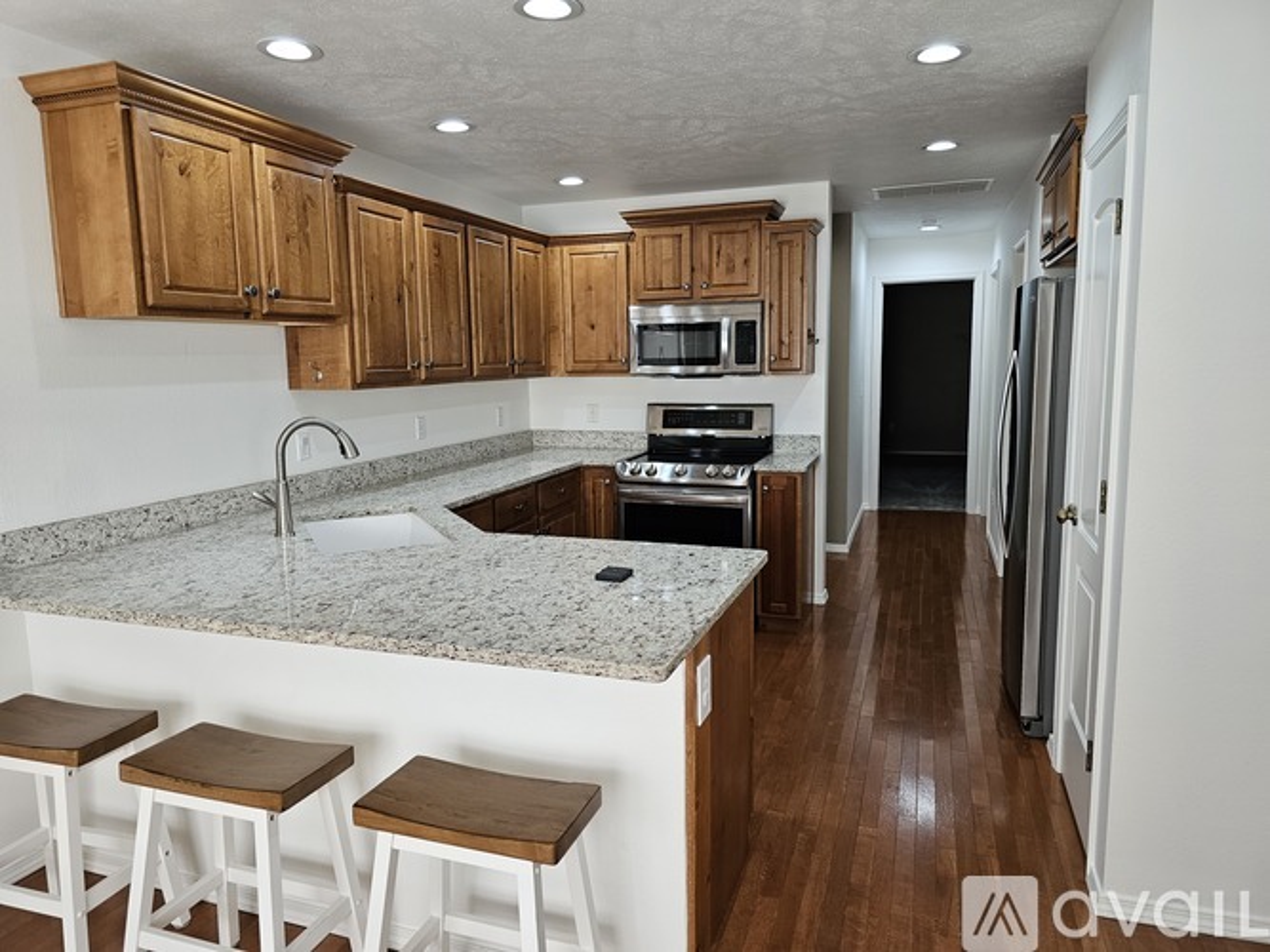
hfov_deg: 73.9
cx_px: 635
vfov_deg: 58.9
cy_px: 476
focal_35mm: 23
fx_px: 844
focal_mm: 6.3
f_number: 1.7
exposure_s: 1/120
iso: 125
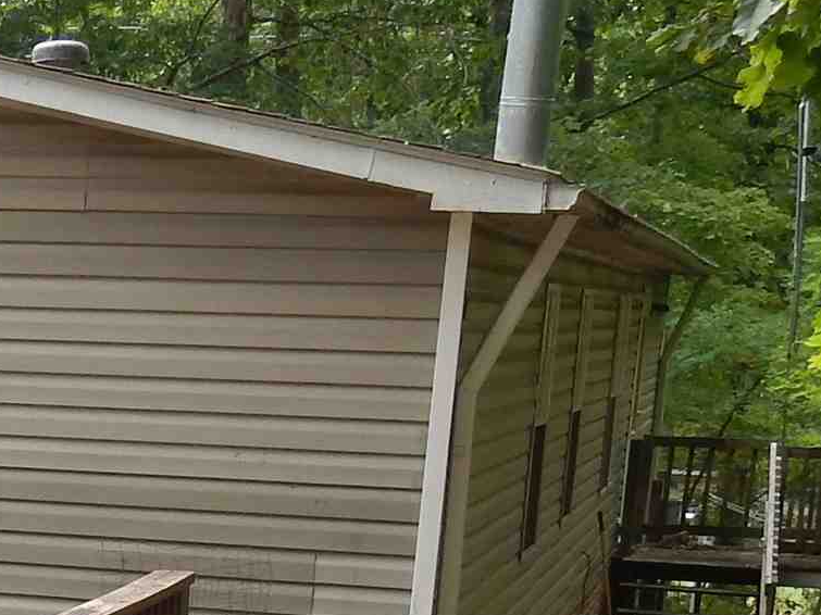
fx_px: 2703
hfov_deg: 15.7
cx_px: -468
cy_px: 753
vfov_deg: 12.7
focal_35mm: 114
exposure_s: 1/200
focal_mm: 5
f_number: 3.9
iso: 125
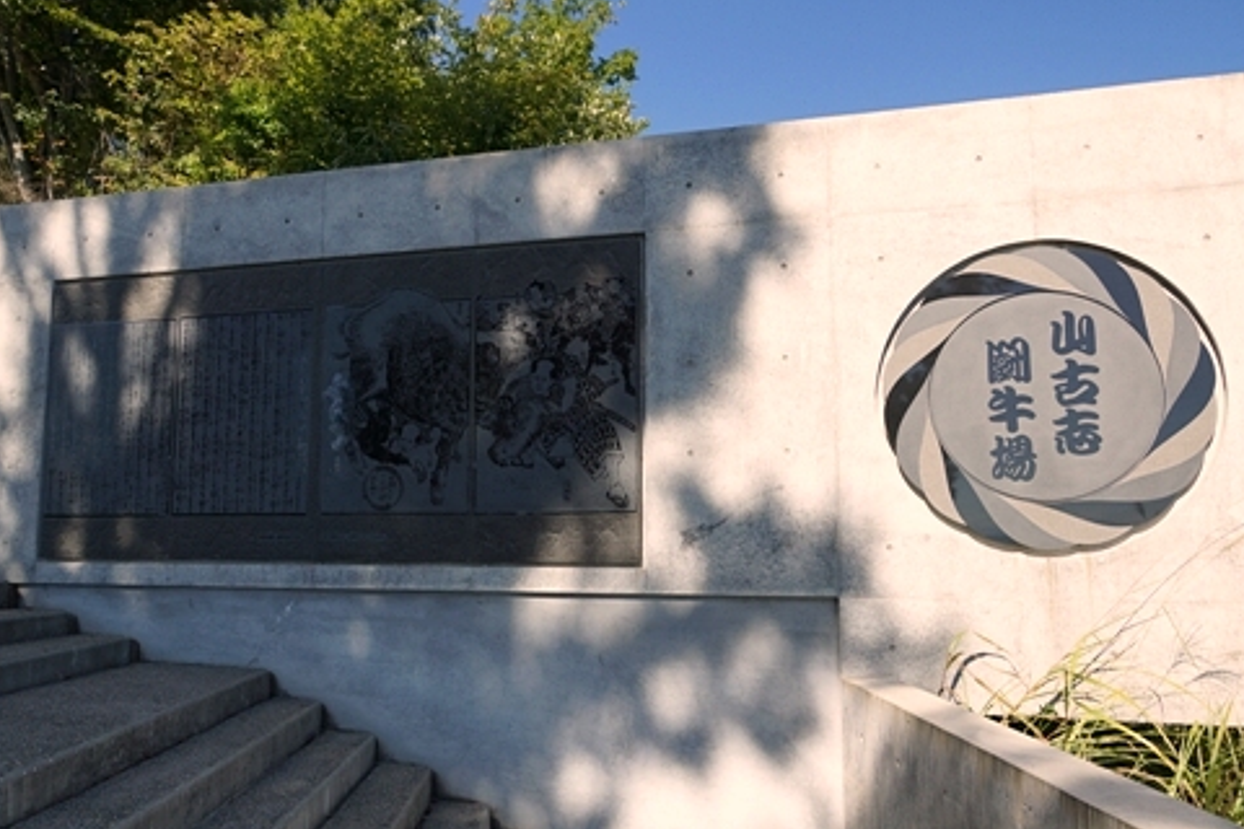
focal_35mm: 25
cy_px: 426
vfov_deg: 51.3
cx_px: 609
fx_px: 864
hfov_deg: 71.5
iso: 100
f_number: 6.3
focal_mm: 16
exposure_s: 1/400
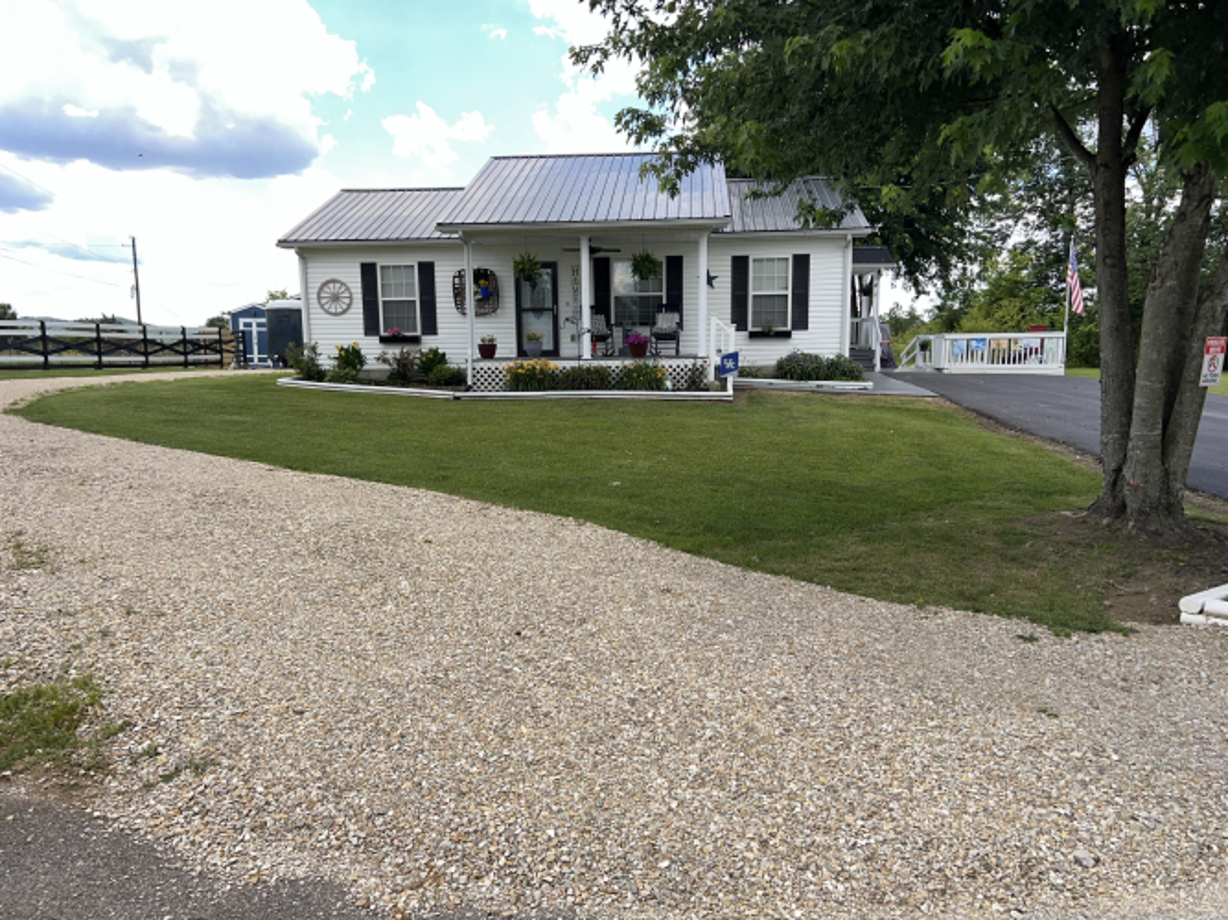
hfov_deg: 67.3
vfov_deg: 53.0
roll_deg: +1.7
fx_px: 922
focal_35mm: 26
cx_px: 614
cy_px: 460
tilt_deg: -7.0
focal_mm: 5.7
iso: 50
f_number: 1.5
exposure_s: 1/2165
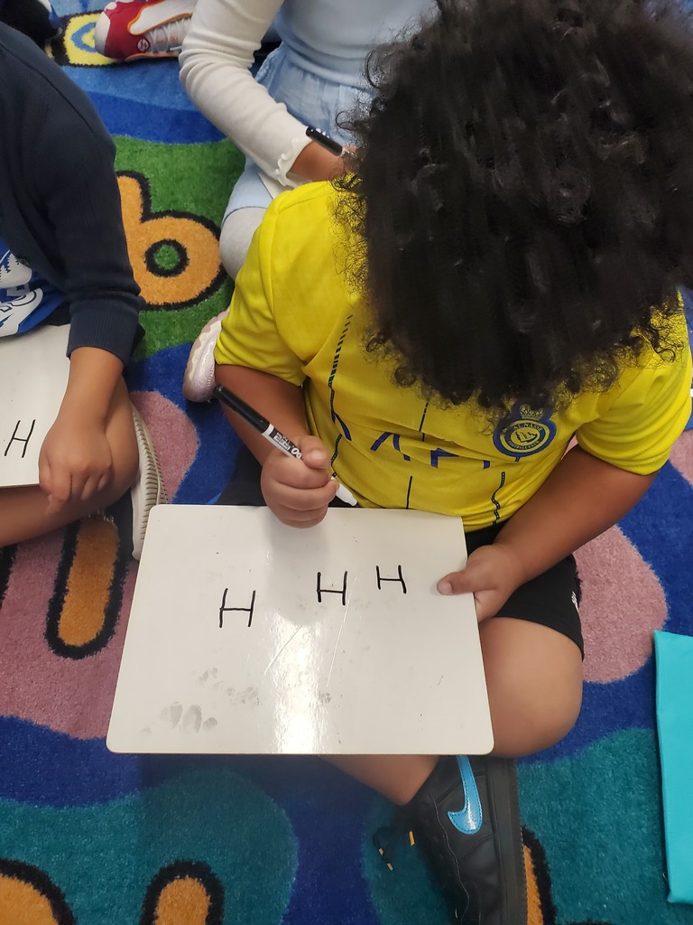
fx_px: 694
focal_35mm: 26
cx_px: 346
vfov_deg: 67.3
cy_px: 462
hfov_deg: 53.1
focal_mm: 4.3
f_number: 2.4
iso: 320
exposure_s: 1/120
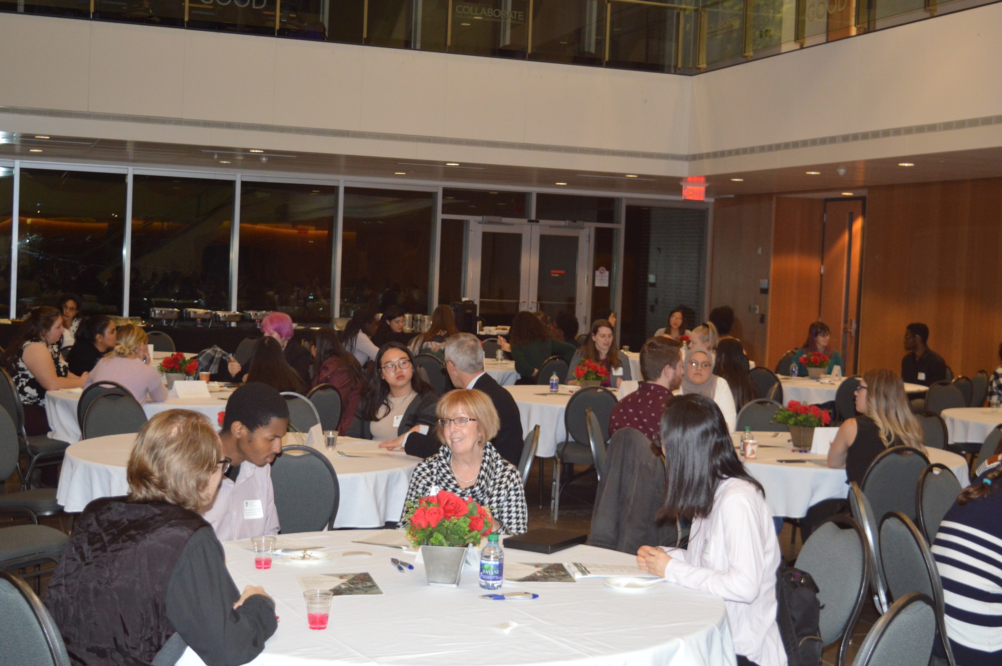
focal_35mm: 51
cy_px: 333
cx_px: 501
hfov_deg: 38.9
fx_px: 1418
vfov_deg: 26.4
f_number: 4.5
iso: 1400
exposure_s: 1/60
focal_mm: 34
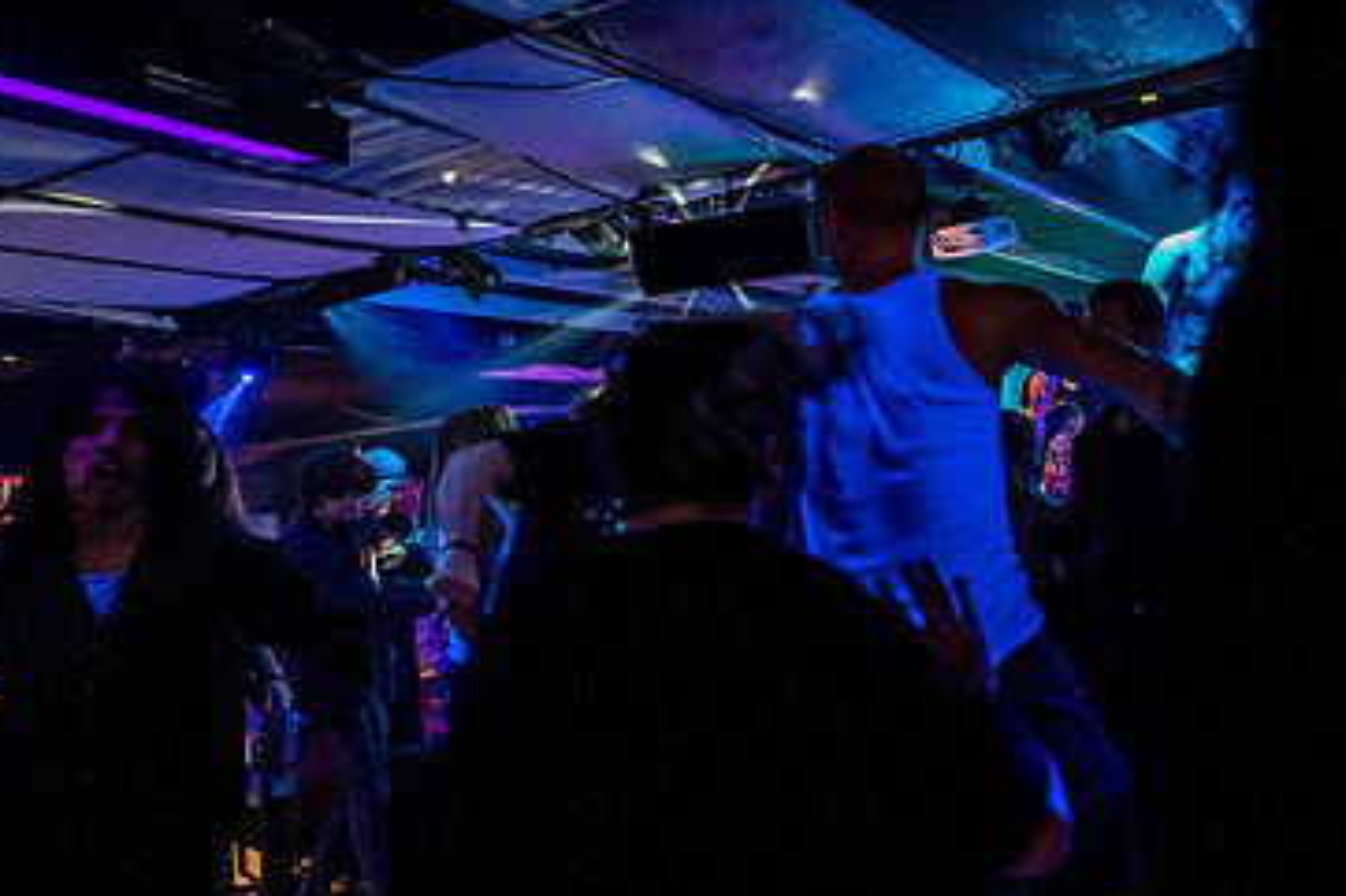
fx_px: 1271
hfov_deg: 53.5
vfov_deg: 38.5
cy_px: 322
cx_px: 993
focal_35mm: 34
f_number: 2.8
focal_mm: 21.2
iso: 3200
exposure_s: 1/160
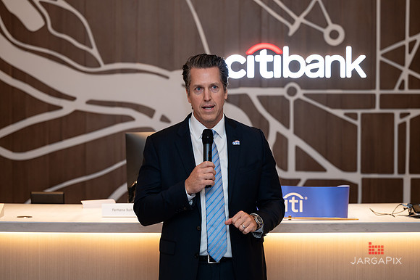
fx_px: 1110
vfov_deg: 14.3
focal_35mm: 95
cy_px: 133
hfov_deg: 21.4
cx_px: 210
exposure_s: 1/160
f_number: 3.2
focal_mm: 89
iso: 400
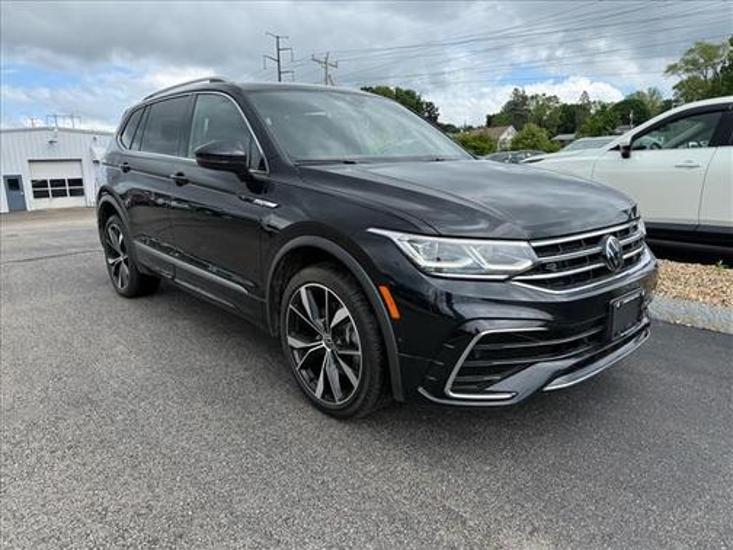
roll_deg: +1.5
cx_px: 366
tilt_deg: -11.5
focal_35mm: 24
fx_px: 508
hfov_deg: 71.6
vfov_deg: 56.8
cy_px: 275
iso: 100
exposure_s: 1/2703
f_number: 1.78
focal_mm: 6.76
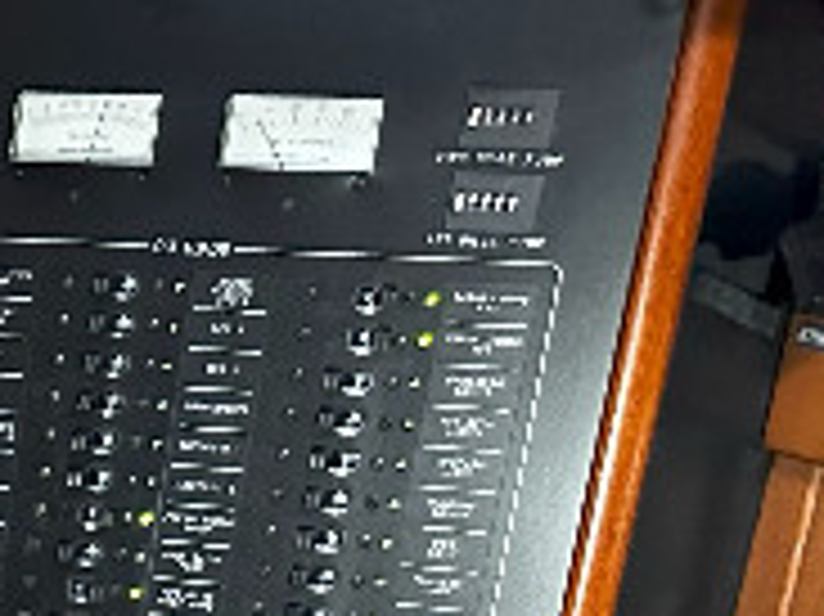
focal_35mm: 105
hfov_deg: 14.6
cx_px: -946
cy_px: 989
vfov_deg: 13.1
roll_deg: +2.0
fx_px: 2498
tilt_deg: -21.7
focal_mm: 6.86
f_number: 1.78
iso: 640
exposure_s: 1/60
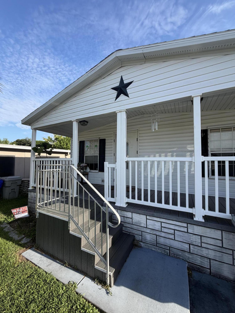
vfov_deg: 102.1
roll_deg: -0.2
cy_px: 156
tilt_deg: +2.1
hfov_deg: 85.7
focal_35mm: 14
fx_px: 127
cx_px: 118
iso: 40
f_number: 2.2
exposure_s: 1/751
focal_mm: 2.22
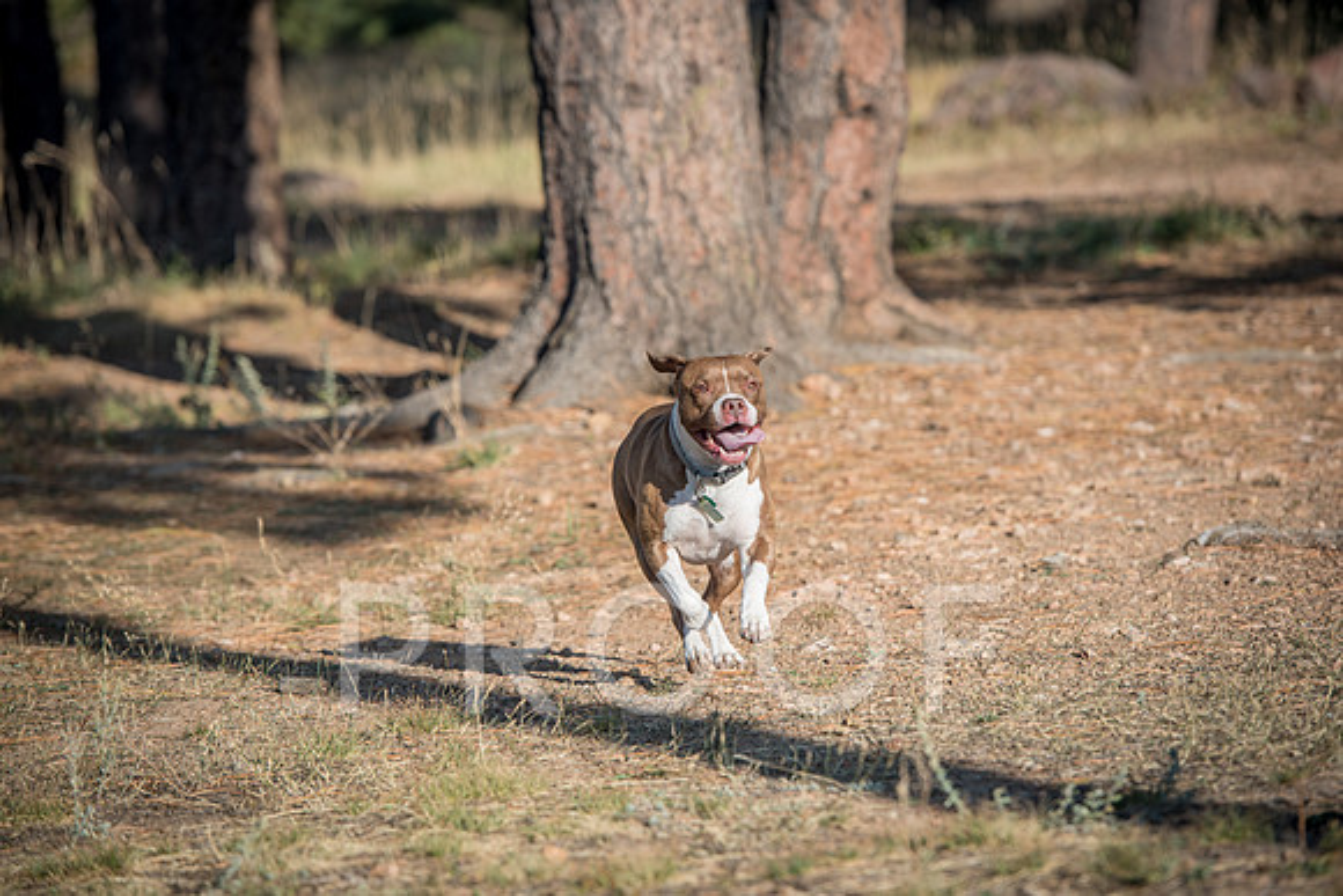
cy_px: 448
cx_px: 672
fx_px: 6157
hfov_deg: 12.4
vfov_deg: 8.3
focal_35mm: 165
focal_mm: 165
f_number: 4
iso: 200
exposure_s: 1/1250
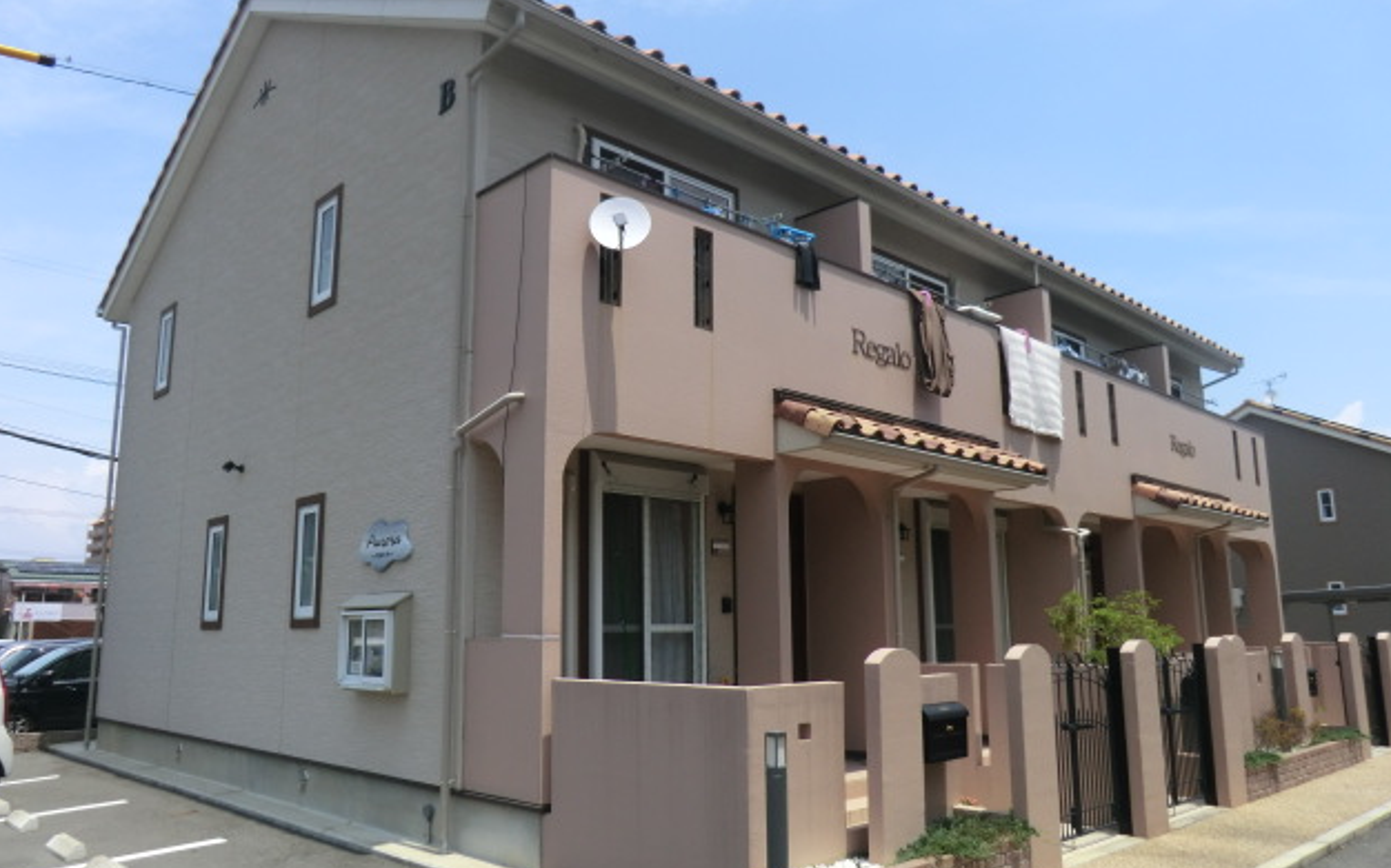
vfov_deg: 47.6
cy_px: 455
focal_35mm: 26
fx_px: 985
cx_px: 687
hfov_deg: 70.4
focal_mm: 4.3
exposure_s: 1/250
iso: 80
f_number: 7.5
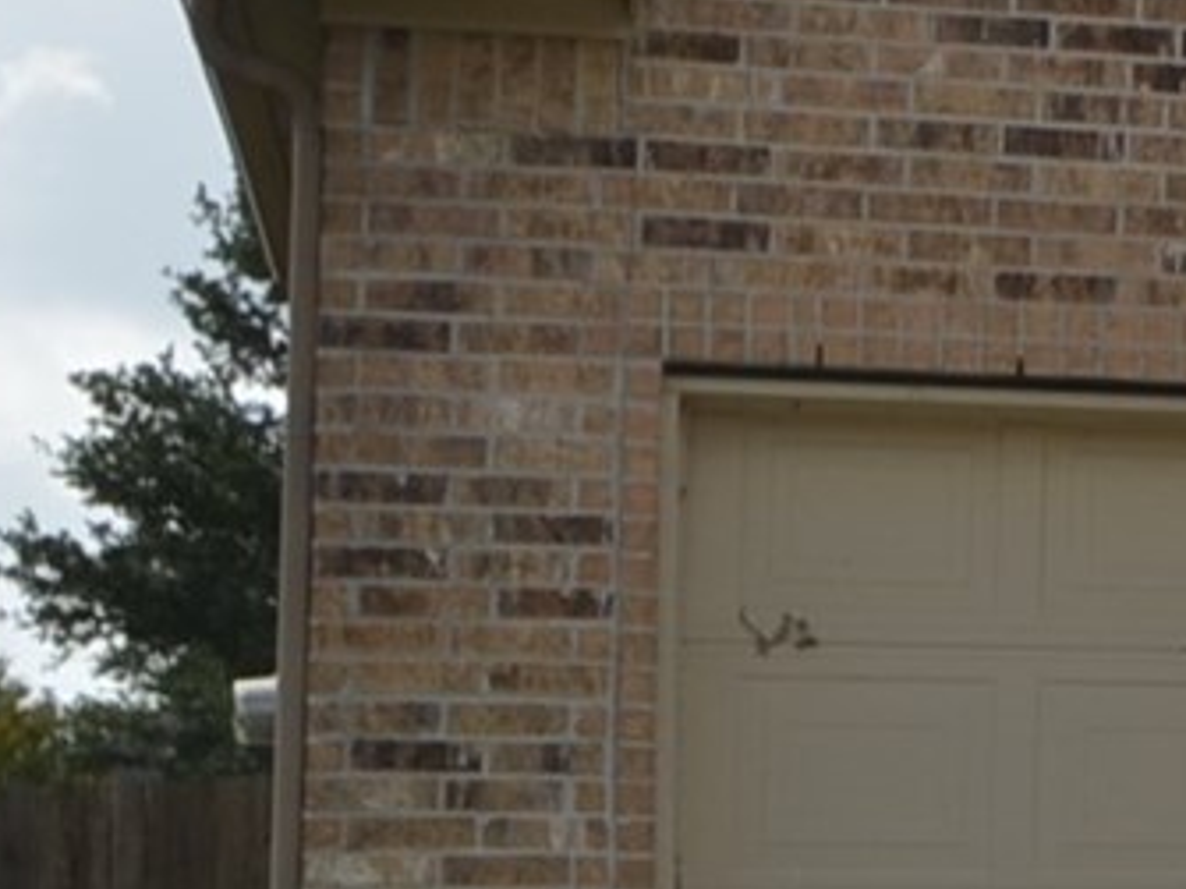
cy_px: 526
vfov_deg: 9.9
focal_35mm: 150
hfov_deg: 11.3
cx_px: 2731
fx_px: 5137
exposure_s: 1/250
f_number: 9
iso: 100
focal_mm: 16
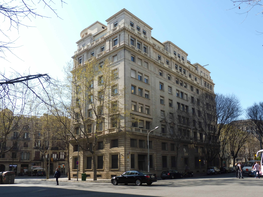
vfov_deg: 46.8
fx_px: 228
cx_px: 132
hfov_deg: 60.0
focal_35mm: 30
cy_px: 98
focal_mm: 5.4
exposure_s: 1/400
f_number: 4.5
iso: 100
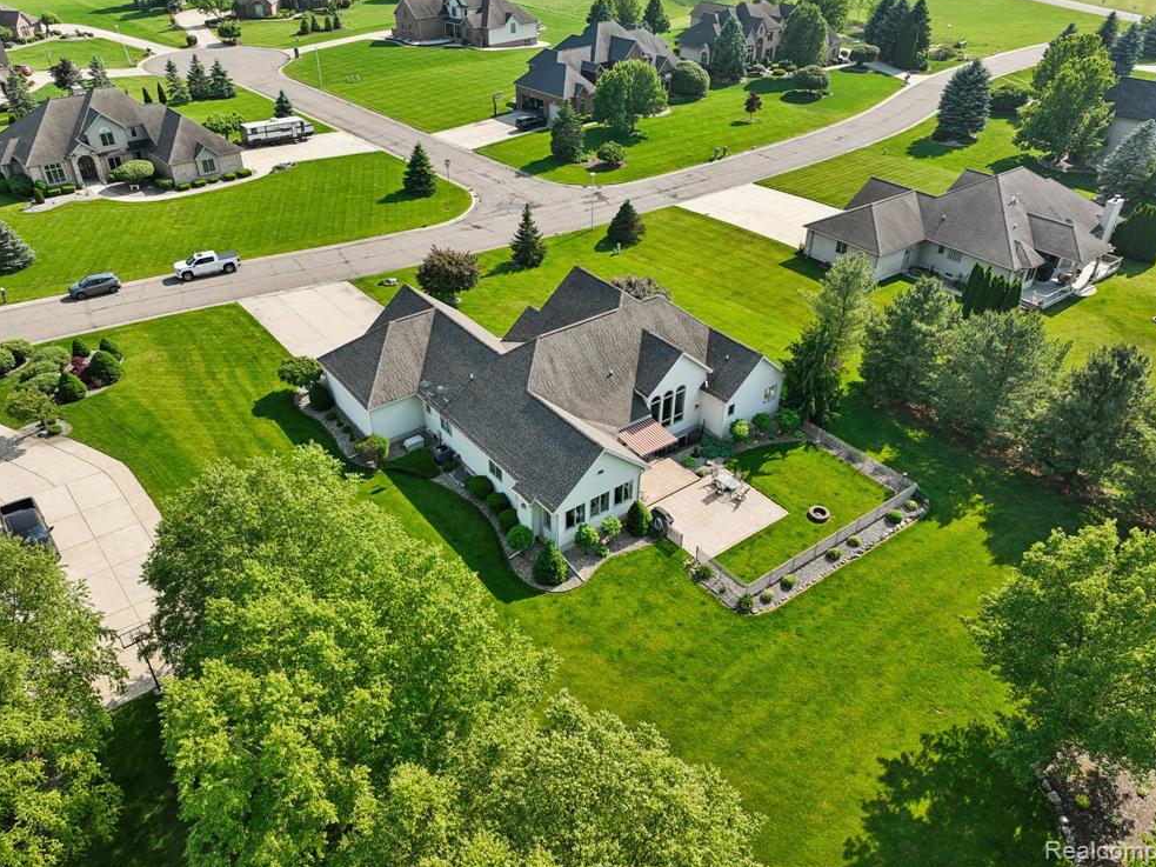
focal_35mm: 25
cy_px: 418
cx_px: 562
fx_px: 835
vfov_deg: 54.9
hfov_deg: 69.4
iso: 110
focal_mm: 12.29
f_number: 2.8
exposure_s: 1/1000
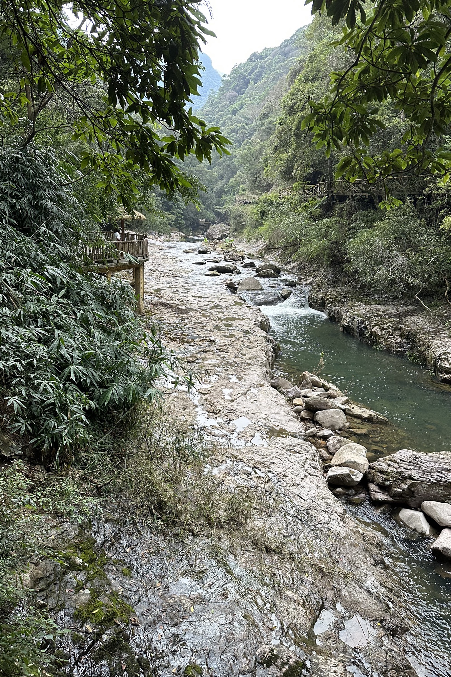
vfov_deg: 71.5
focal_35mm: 25
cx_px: 238
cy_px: 339
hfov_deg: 51.3
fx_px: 470
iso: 200
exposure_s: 1/121
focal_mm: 6.86
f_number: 1.78
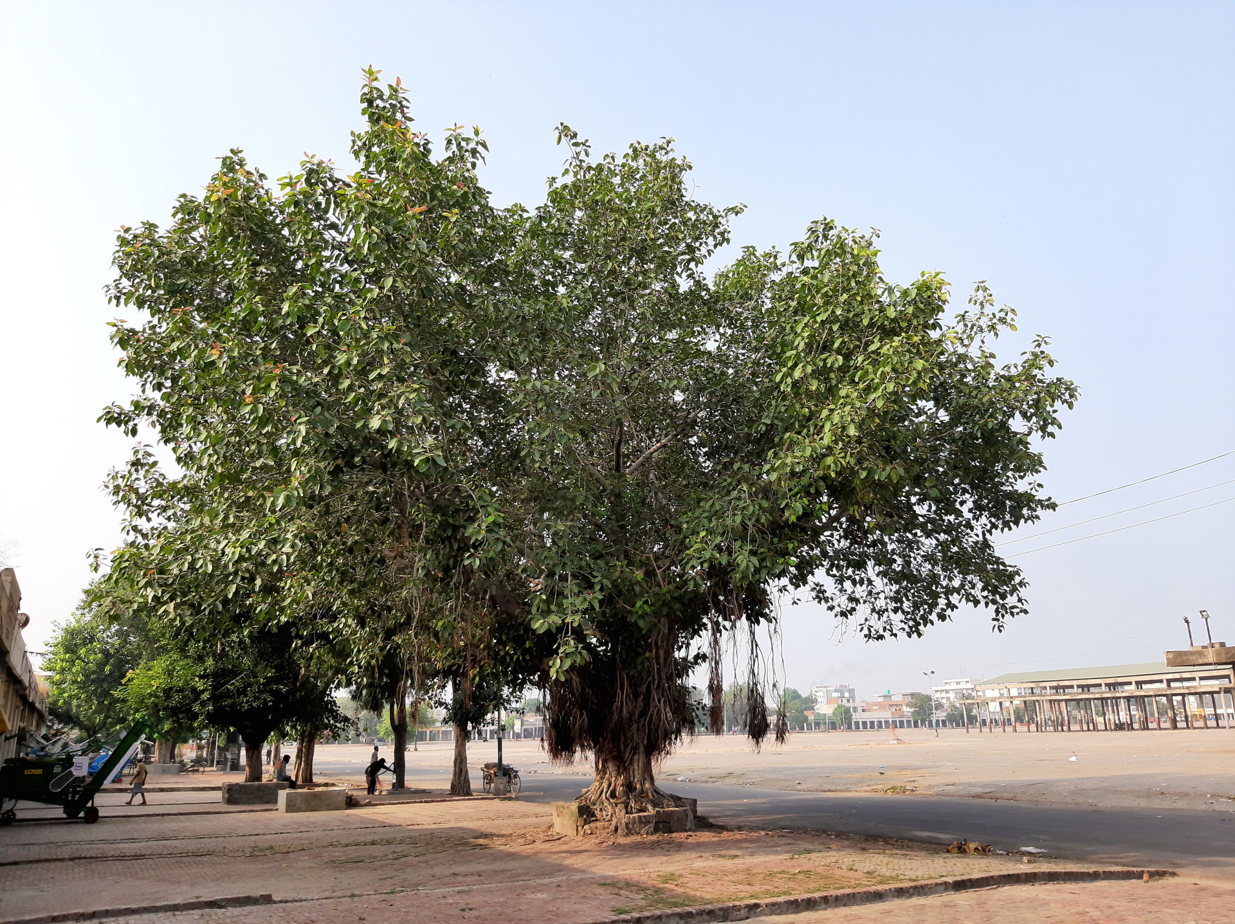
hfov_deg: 67.3
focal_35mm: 26
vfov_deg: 53.0
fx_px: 927
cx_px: 618
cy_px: 462
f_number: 1.7
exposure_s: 1/562
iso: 40
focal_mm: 3.93
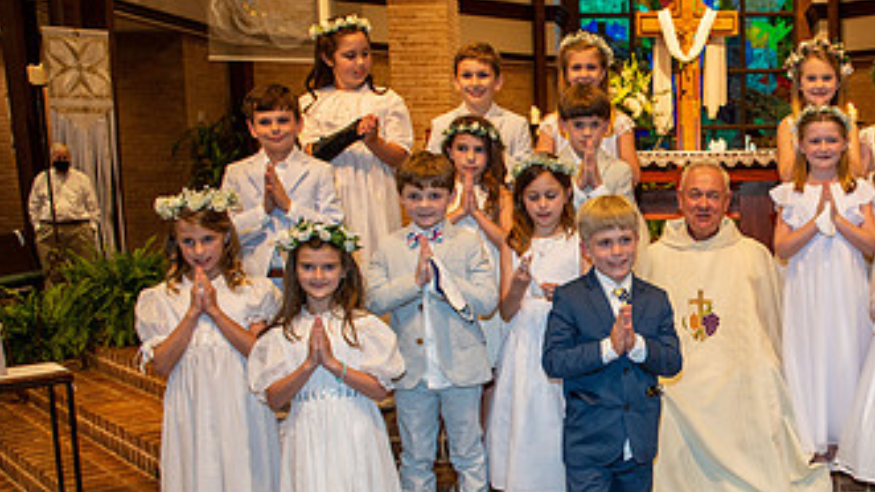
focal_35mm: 44
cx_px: 732
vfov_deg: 26.9
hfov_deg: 43.6
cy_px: 339
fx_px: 1021
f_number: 4.5
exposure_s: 1/125
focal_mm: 24
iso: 1600
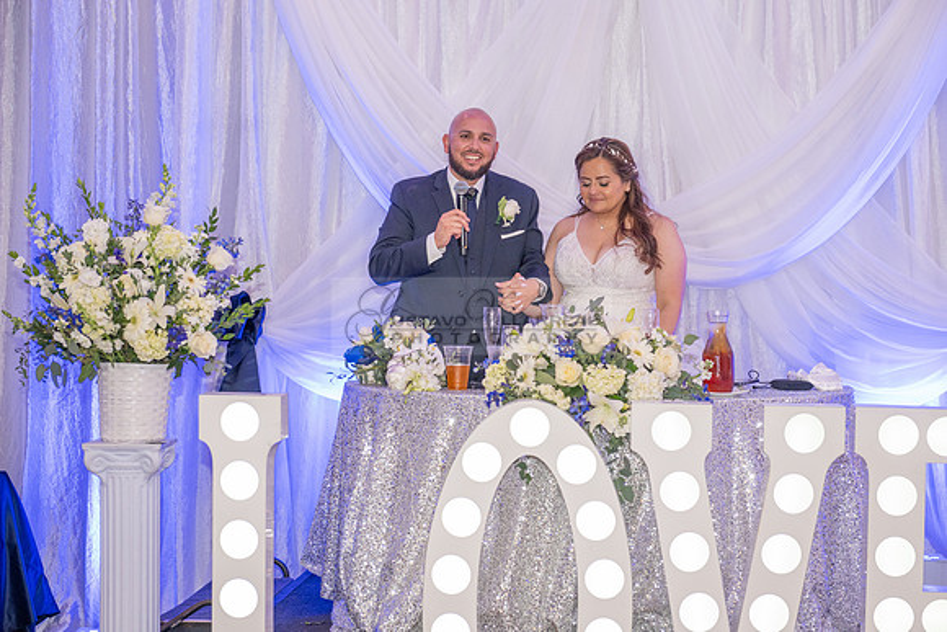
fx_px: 1842
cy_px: 316
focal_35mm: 70
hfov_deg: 28.8
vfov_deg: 19.5
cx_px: 474
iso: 1600
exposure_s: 1/200
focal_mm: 70
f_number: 4
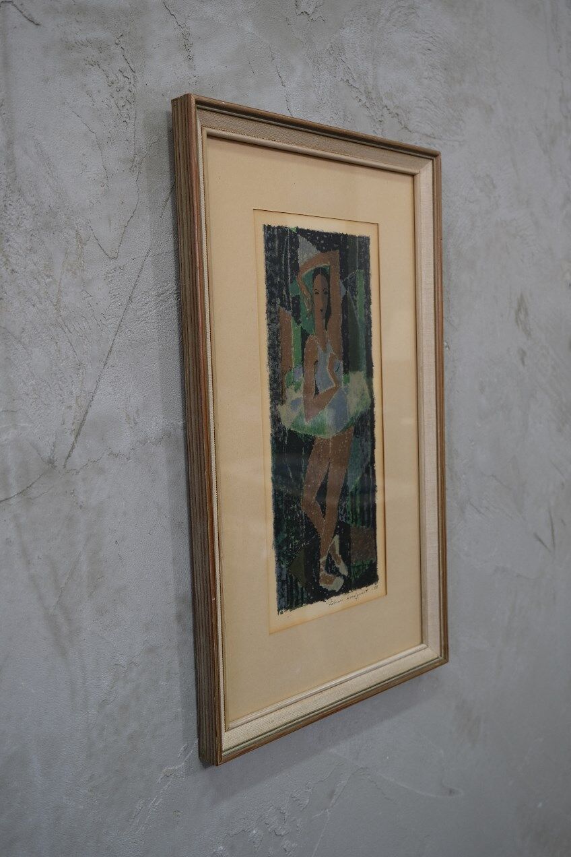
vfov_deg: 58.7
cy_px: 428
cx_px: 286
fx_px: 761
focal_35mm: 32
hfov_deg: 41.1
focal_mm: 21.2
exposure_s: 1/30
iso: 400
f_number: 4
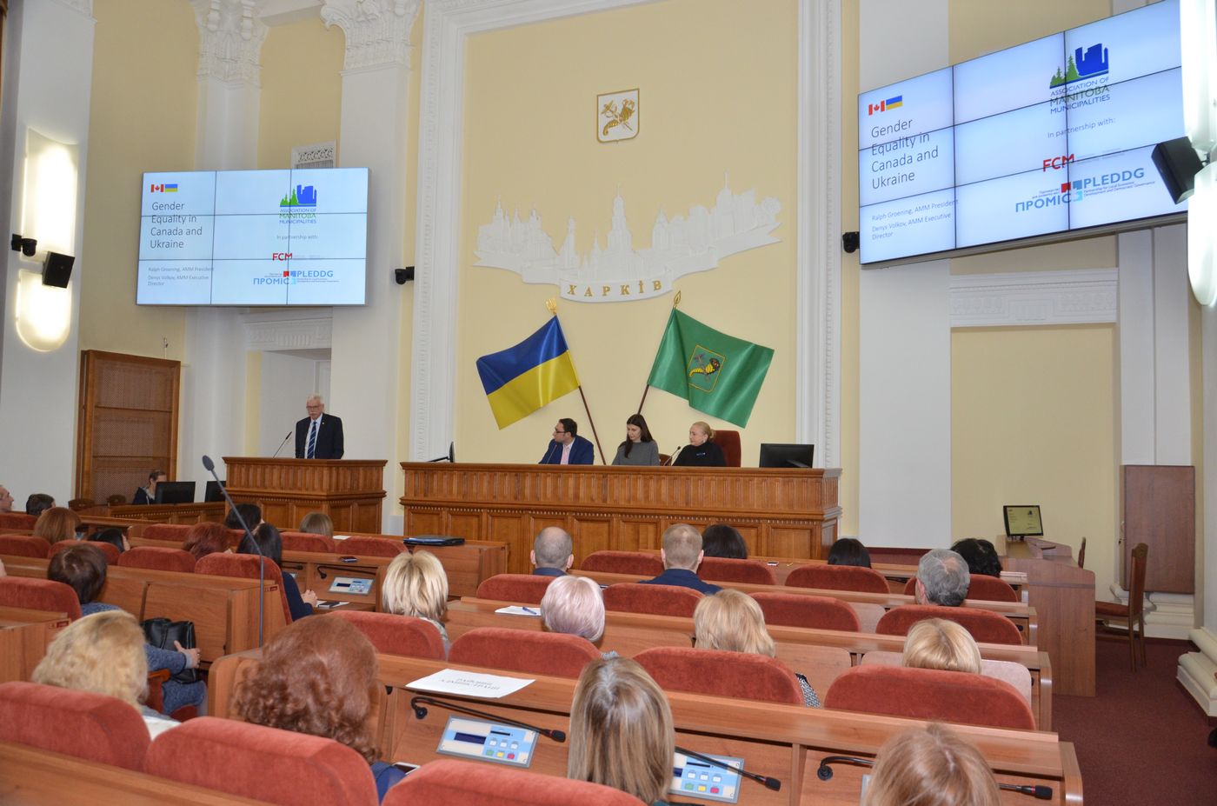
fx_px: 911
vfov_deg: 47.7
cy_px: 403
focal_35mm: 27
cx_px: 608
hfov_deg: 67.5
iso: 800
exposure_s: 1/250
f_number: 5
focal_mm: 18
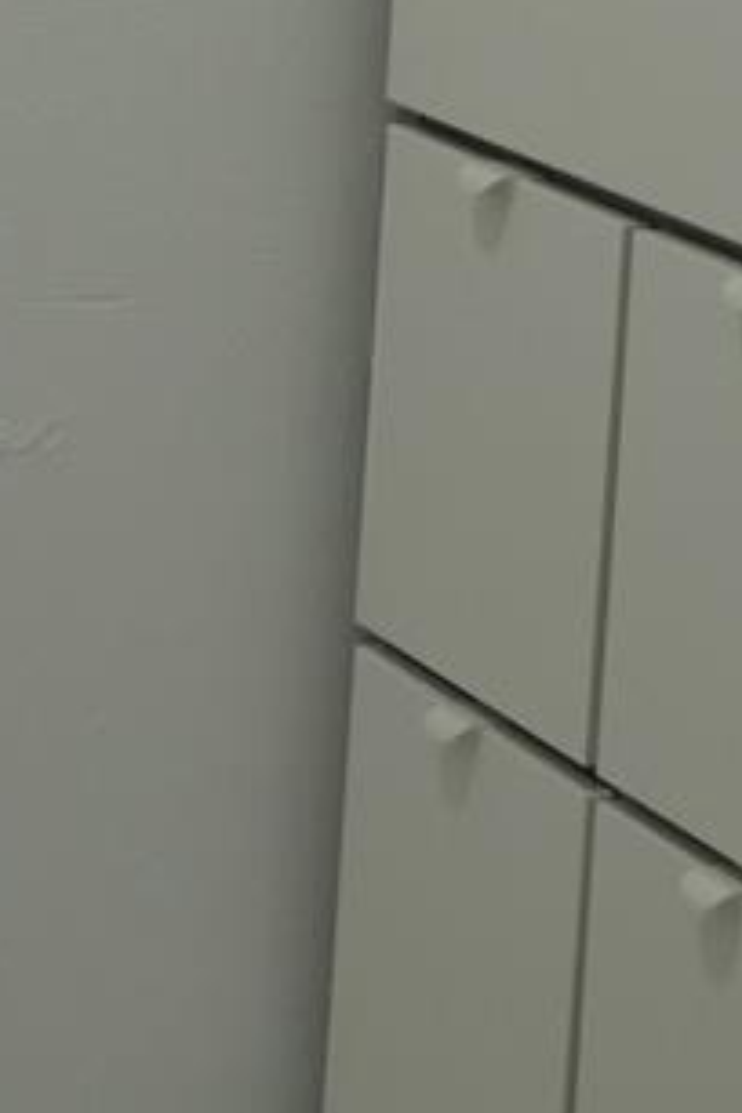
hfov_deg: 9.0
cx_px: 482
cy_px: -342
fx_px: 4730
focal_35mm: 153
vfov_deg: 13.0
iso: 400
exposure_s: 1/100
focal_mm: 26
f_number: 5
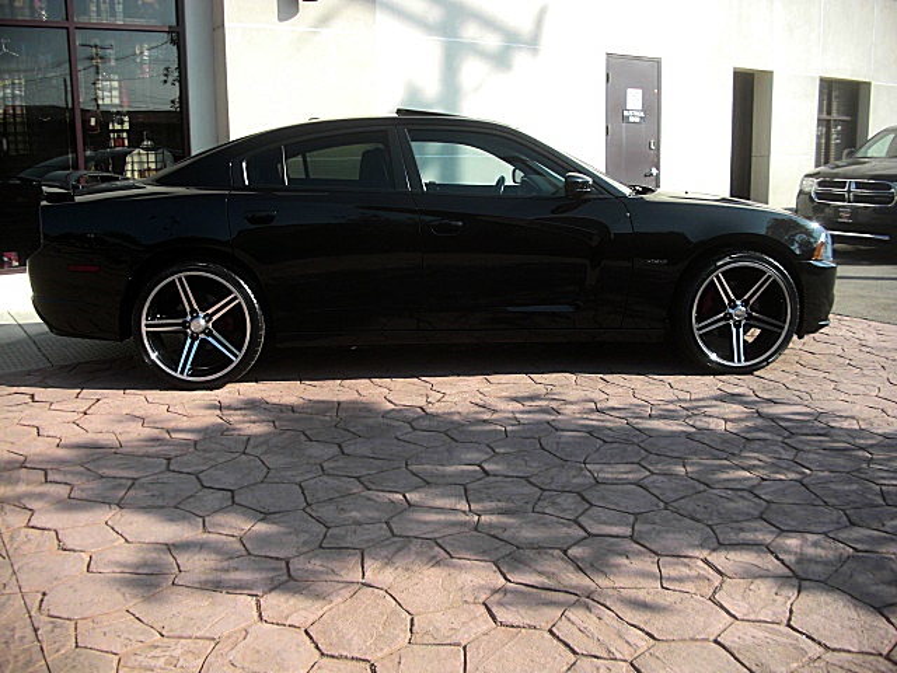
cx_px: 448
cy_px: 336
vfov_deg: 39.7
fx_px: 933
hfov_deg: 51.4
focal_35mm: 36
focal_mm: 6.3
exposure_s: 1/400
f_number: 2.8
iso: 50
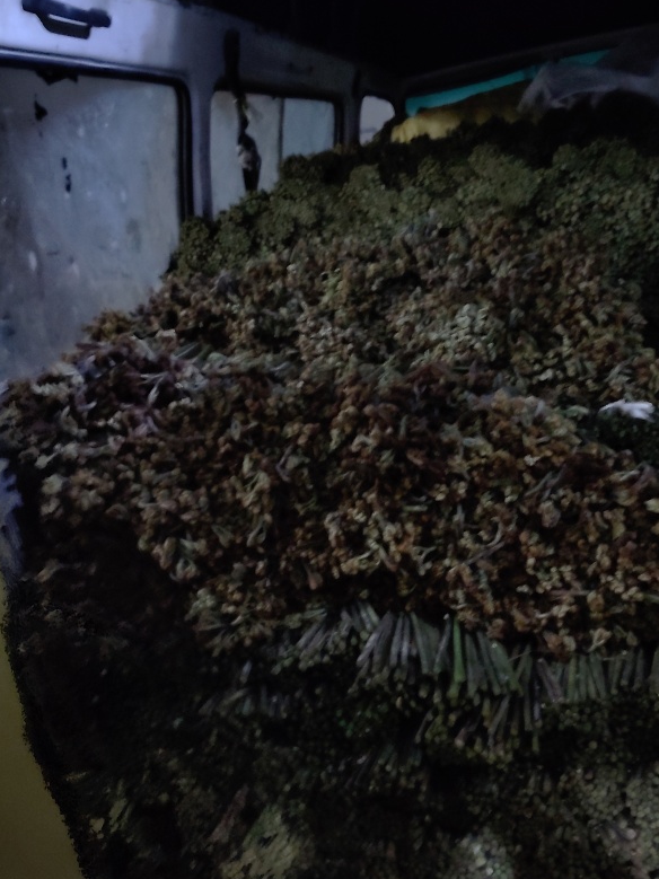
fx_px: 939
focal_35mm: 37
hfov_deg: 38.2
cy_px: 464
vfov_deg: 50.1
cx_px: 442
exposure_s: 1/11.1
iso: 14208
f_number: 1.8
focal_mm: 4.05
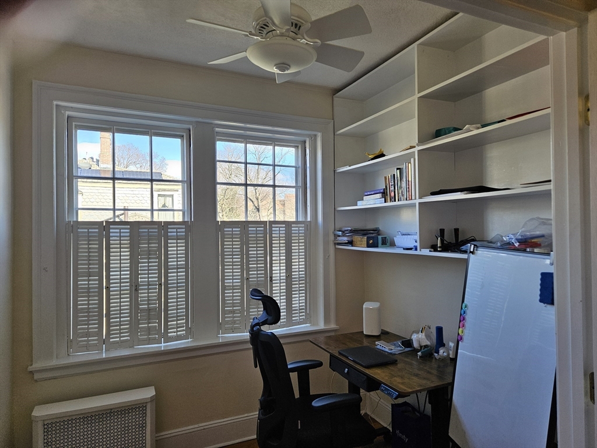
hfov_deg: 73.9
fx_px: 397
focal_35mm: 23
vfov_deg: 58.9
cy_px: 224
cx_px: 298
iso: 50
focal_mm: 5.4
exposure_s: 1/120
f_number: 1.8
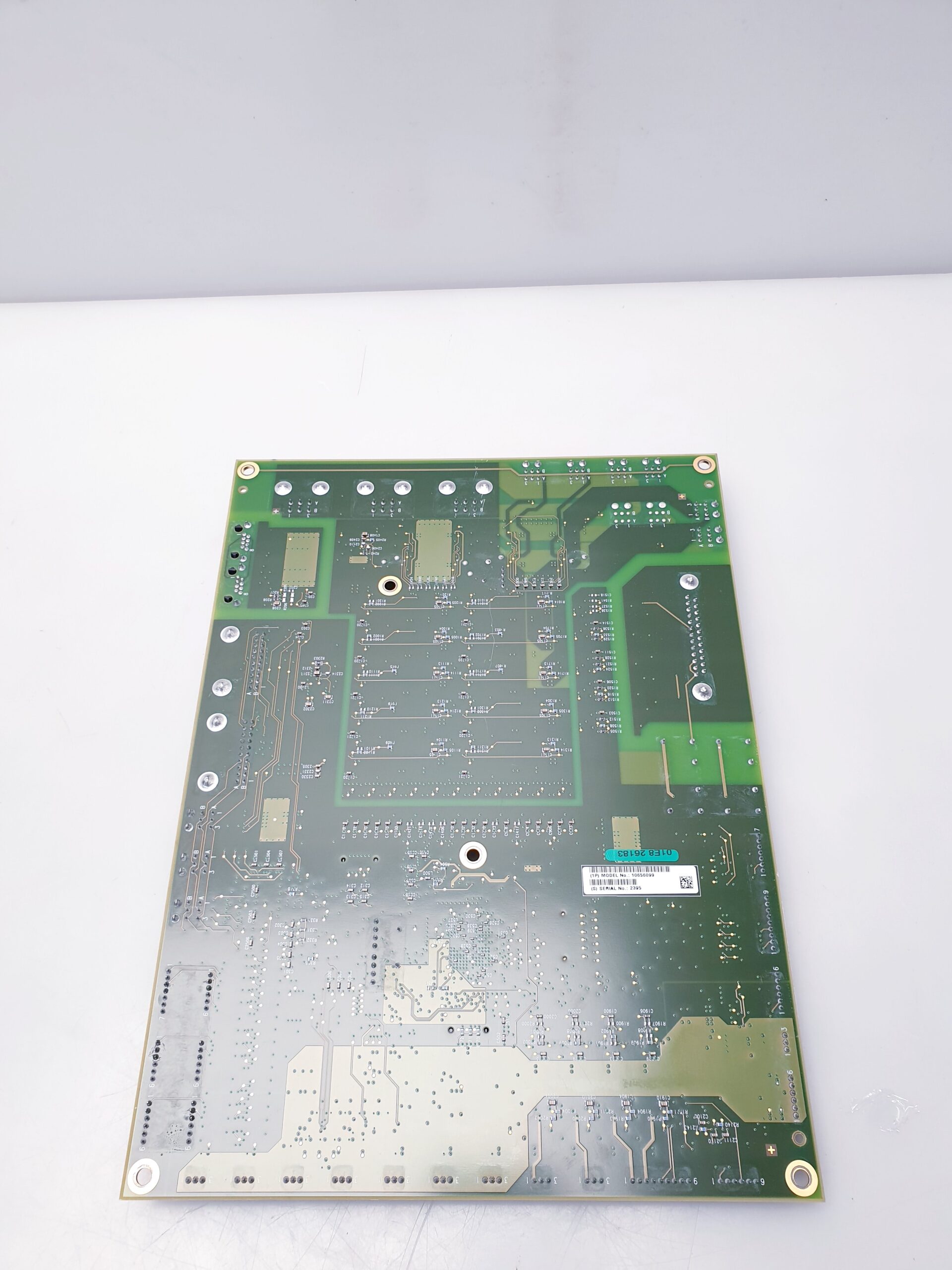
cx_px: 476
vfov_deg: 67.3
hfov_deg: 53.1
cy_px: 635
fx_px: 953
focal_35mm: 26
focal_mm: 4.3
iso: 80
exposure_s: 1/50
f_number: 2.4
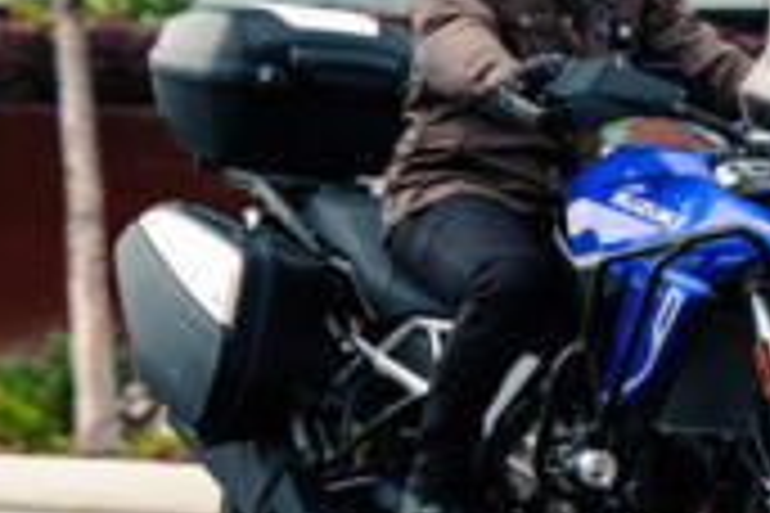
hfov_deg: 3.9
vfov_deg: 2.6
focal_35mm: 526
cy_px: 218
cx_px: 617
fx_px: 11250
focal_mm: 180
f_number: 5.6
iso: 400
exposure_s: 1/400
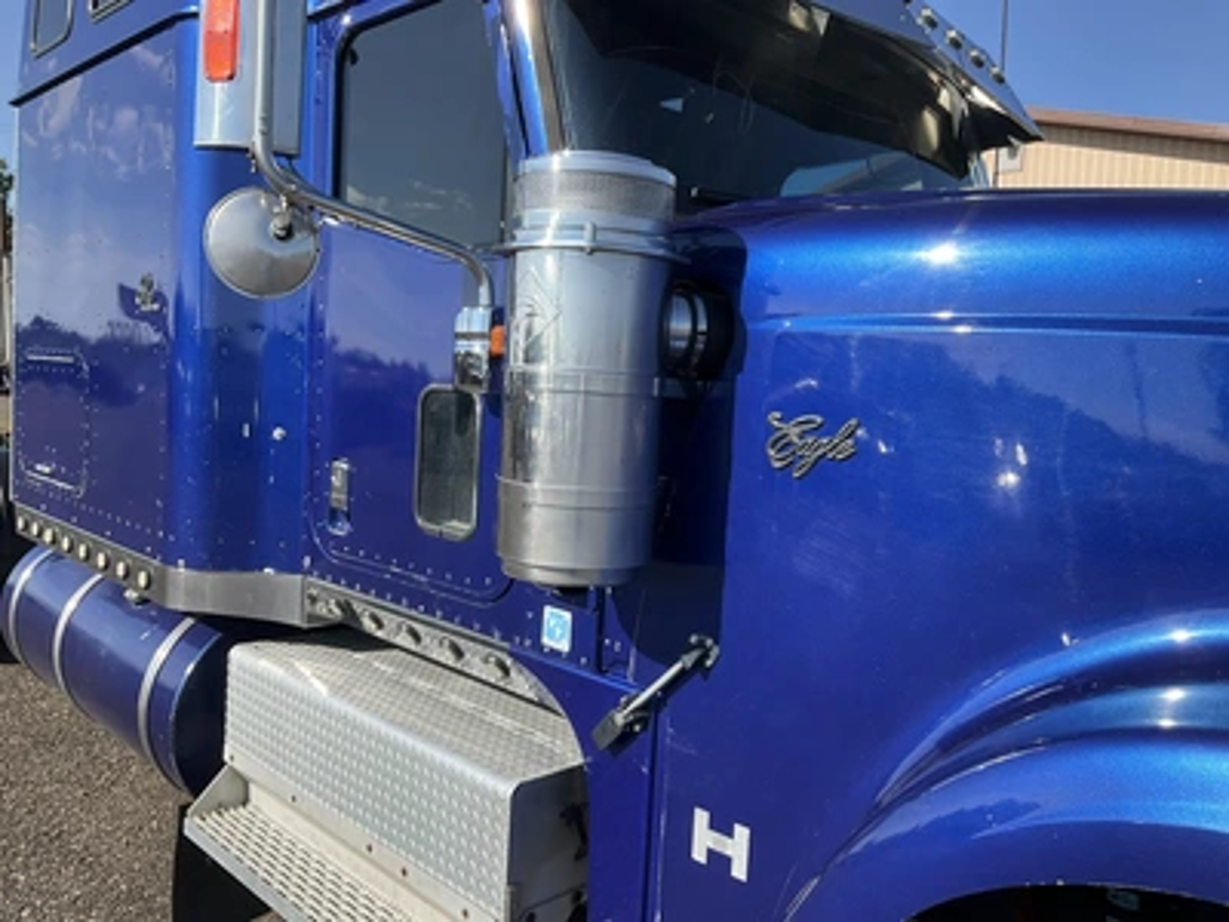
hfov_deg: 61.7
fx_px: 1030
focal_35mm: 29
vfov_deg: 48.2
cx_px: 614
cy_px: 461
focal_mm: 3
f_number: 1.8
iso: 25
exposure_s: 1/978
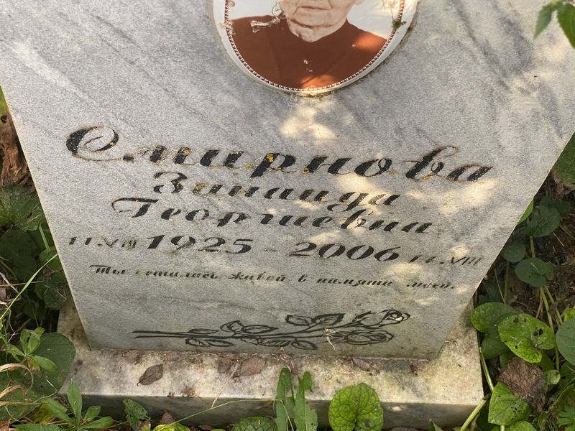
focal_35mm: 52
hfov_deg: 36.8
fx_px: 864
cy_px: 216
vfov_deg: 28.0
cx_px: 288
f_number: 2
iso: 40
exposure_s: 1/122
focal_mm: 6
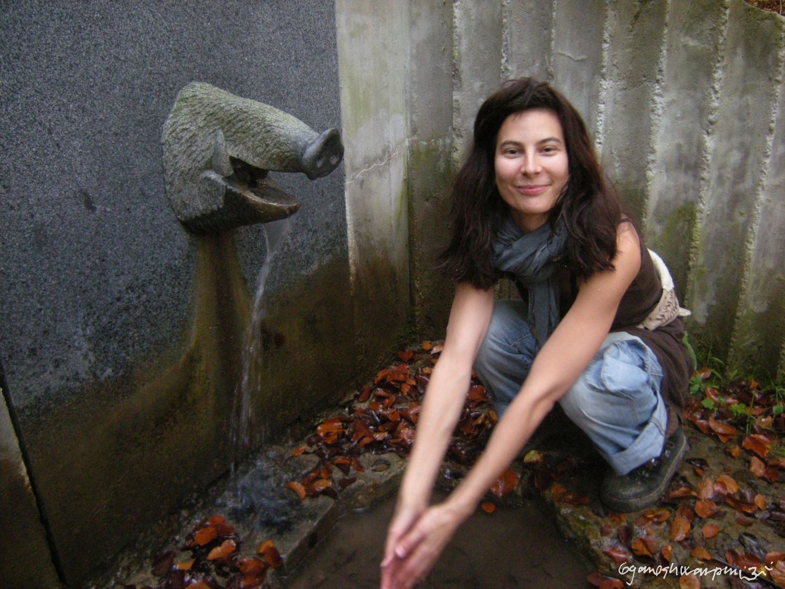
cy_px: 294
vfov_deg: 49.7
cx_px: 392
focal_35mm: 28
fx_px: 635
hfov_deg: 63.4
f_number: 2.8
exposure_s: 1/18.1
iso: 400
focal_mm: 4.7
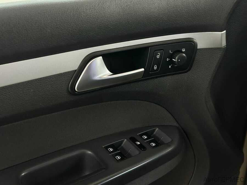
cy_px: 92
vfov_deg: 30.3
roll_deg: +1.0
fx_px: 343
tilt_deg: -30.8
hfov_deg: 39.7
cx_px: 124
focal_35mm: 48
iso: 250
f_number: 1.78
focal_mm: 6.86
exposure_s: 1/33
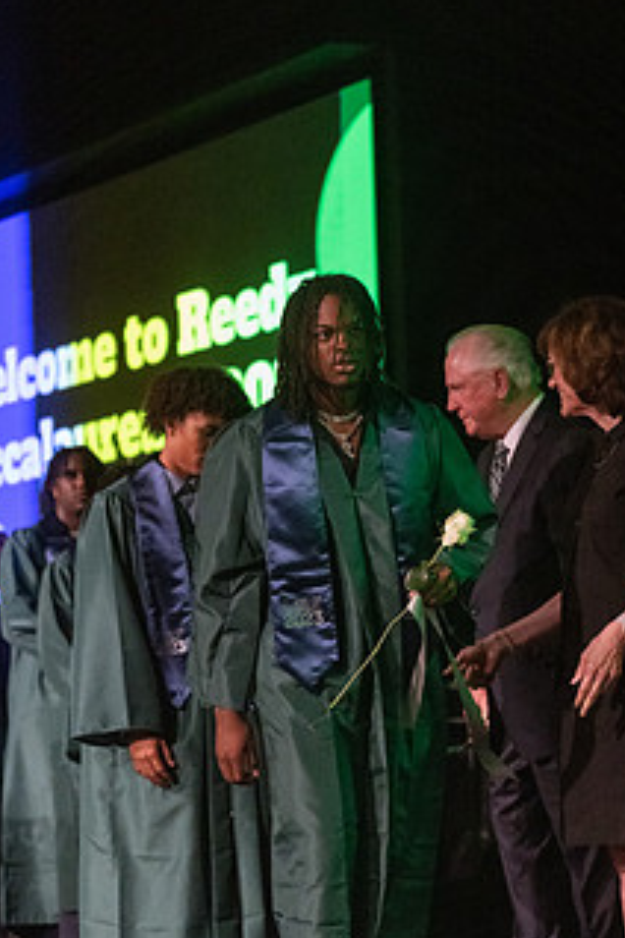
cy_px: 507
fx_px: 2578
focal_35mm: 99
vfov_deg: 20.6
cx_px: 357
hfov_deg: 13.8
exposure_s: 1/1000
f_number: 2.8
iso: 16000
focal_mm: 70
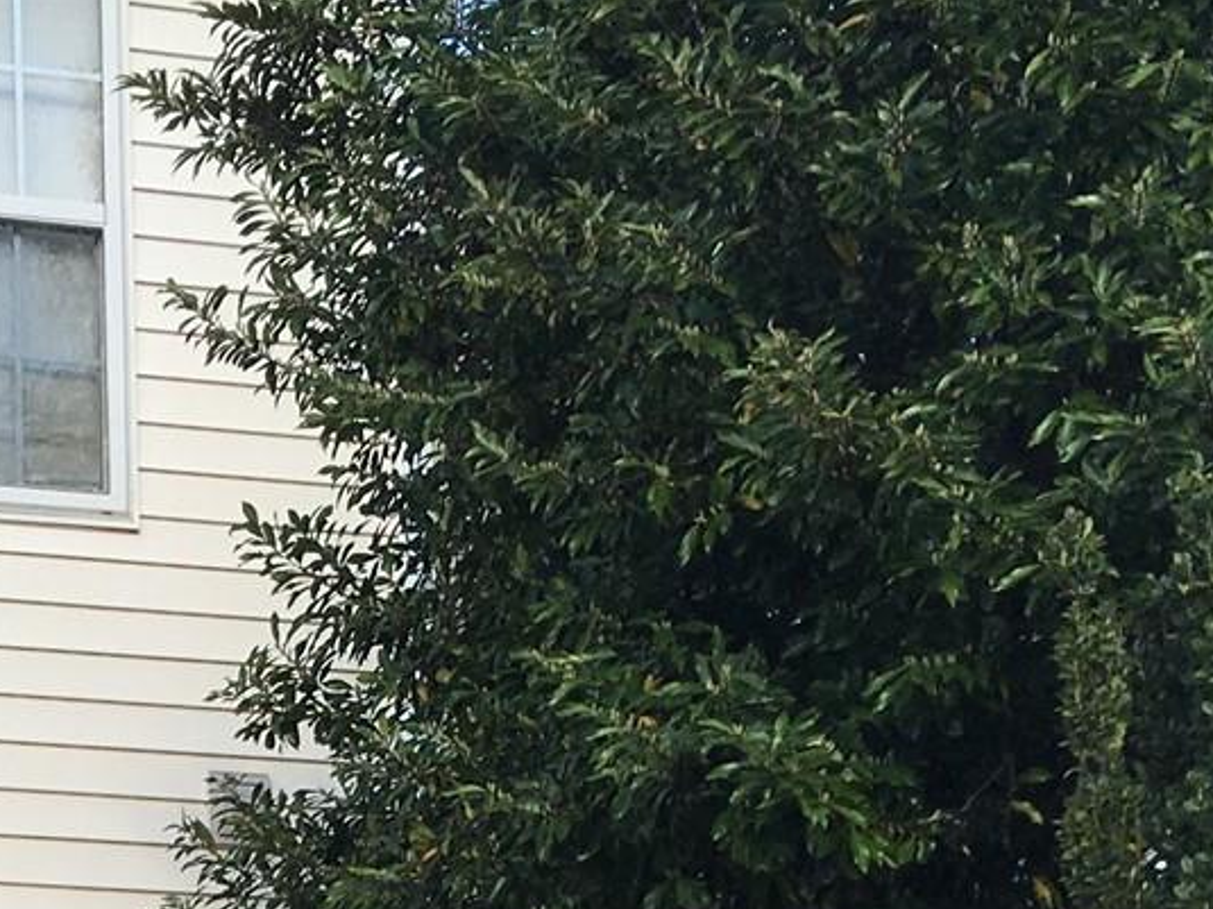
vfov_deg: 12.1
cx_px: -379
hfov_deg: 16.7
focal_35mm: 111
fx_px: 3889
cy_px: 1732
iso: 25
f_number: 2.2
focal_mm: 4.15
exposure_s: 1/777
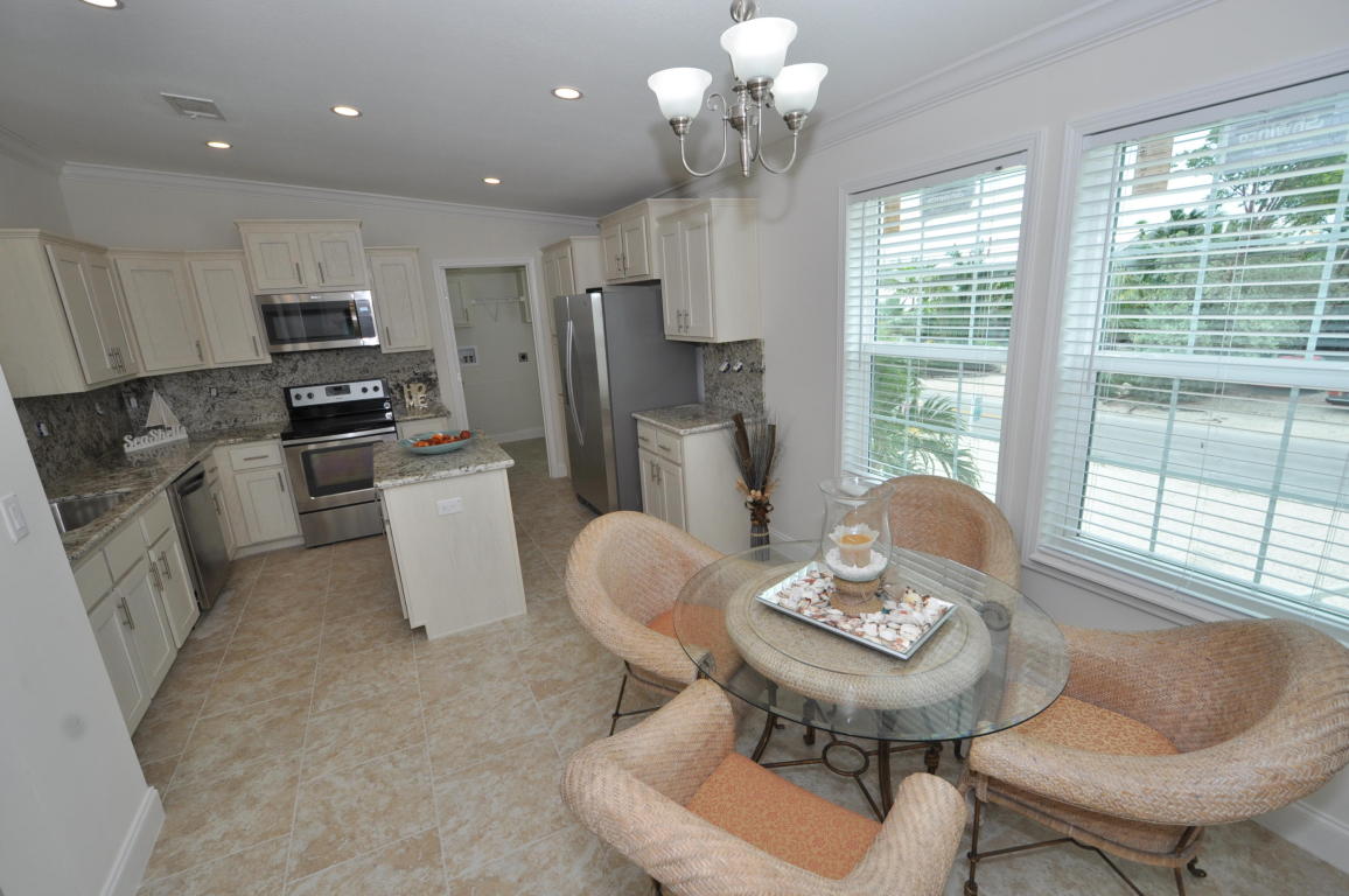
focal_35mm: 15
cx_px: 674
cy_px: 448
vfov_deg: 77.2
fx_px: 561
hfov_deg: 100.5
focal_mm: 10
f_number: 5.6
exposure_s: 1/125
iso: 200
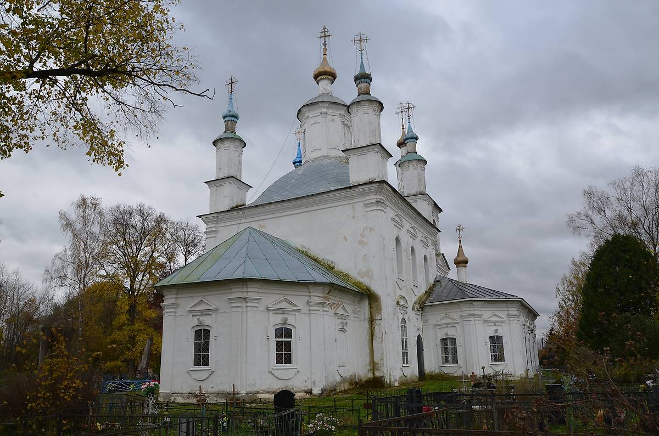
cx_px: 330
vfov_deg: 47.7
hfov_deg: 67.5
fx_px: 493
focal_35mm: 27
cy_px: 218
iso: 160
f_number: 8
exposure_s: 1/250
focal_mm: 18
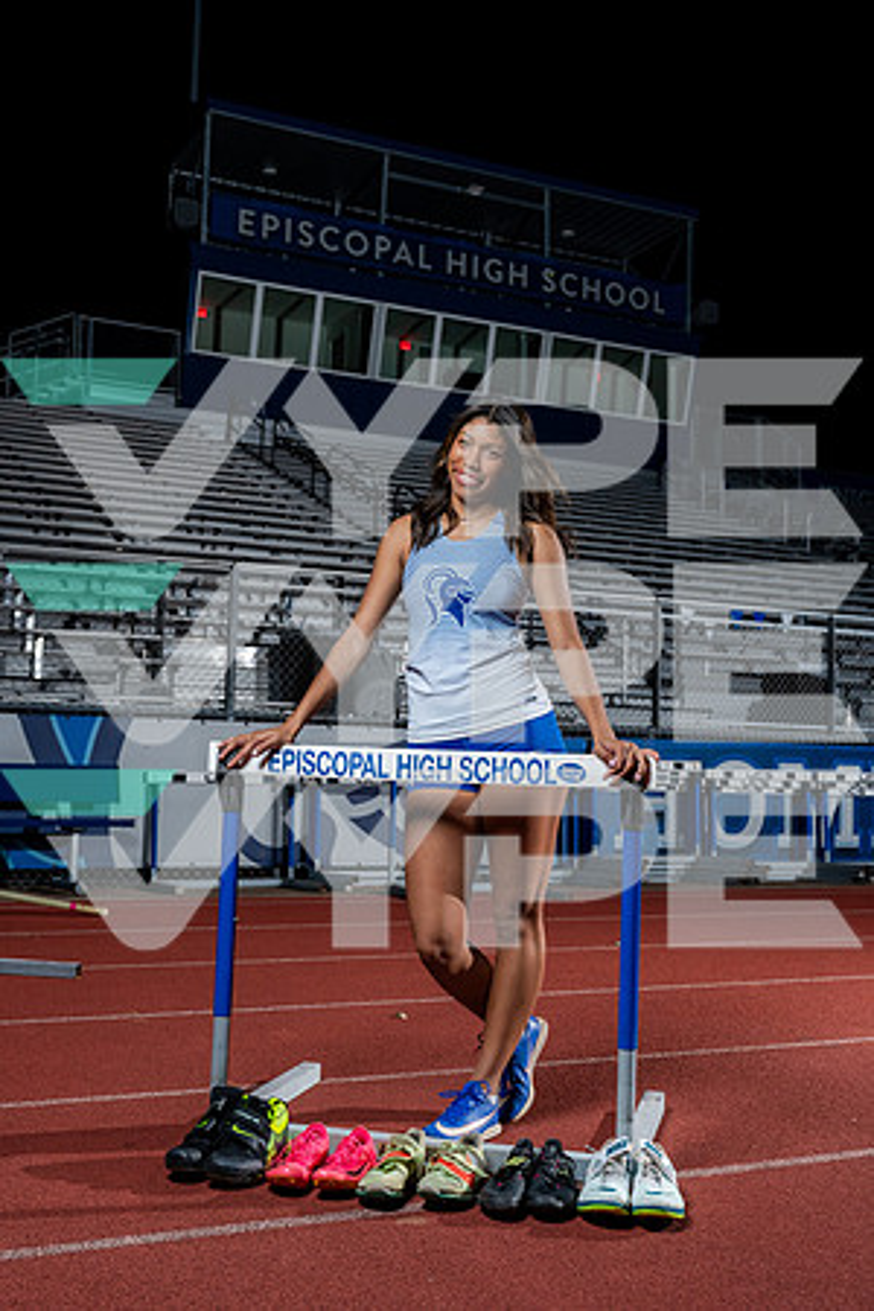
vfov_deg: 49.6
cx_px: 437
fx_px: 1420
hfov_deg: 34.2
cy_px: 656
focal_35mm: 39
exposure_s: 1/250
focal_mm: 39
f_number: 5.6
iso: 1250
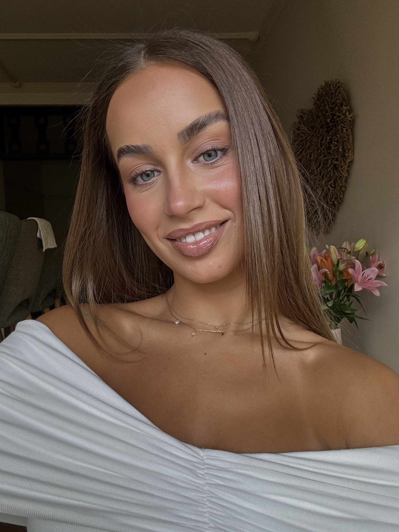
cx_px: 200
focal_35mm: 30
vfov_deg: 60.0
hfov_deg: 46.8
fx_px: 461
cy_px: 266
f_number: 1.9
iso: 64
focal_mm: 2.69
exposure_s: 1/121
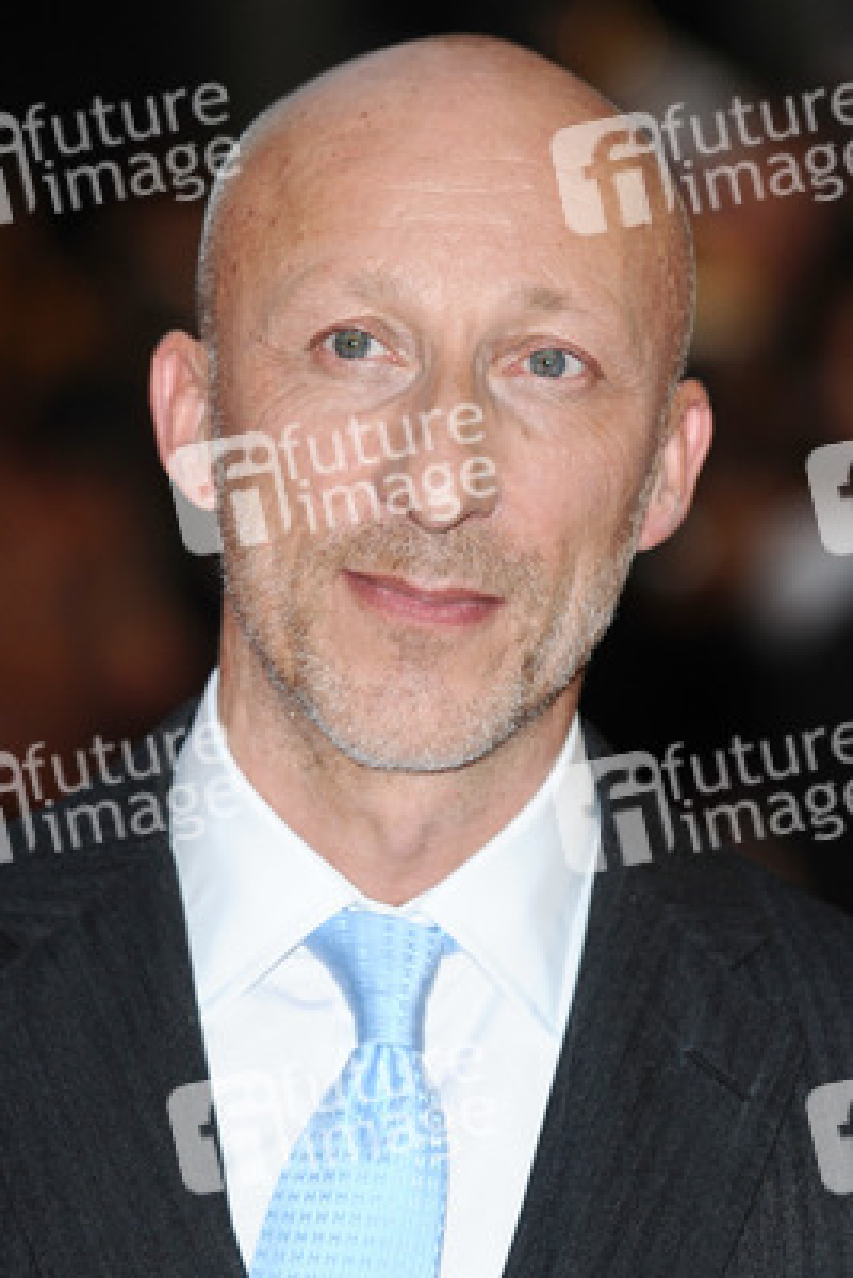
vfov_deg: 10.2
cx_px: 426
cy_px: 639
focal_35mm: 202
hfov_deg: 6.8
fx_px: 7190
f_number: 3.5
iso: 320
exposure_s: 1/200
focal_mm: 135
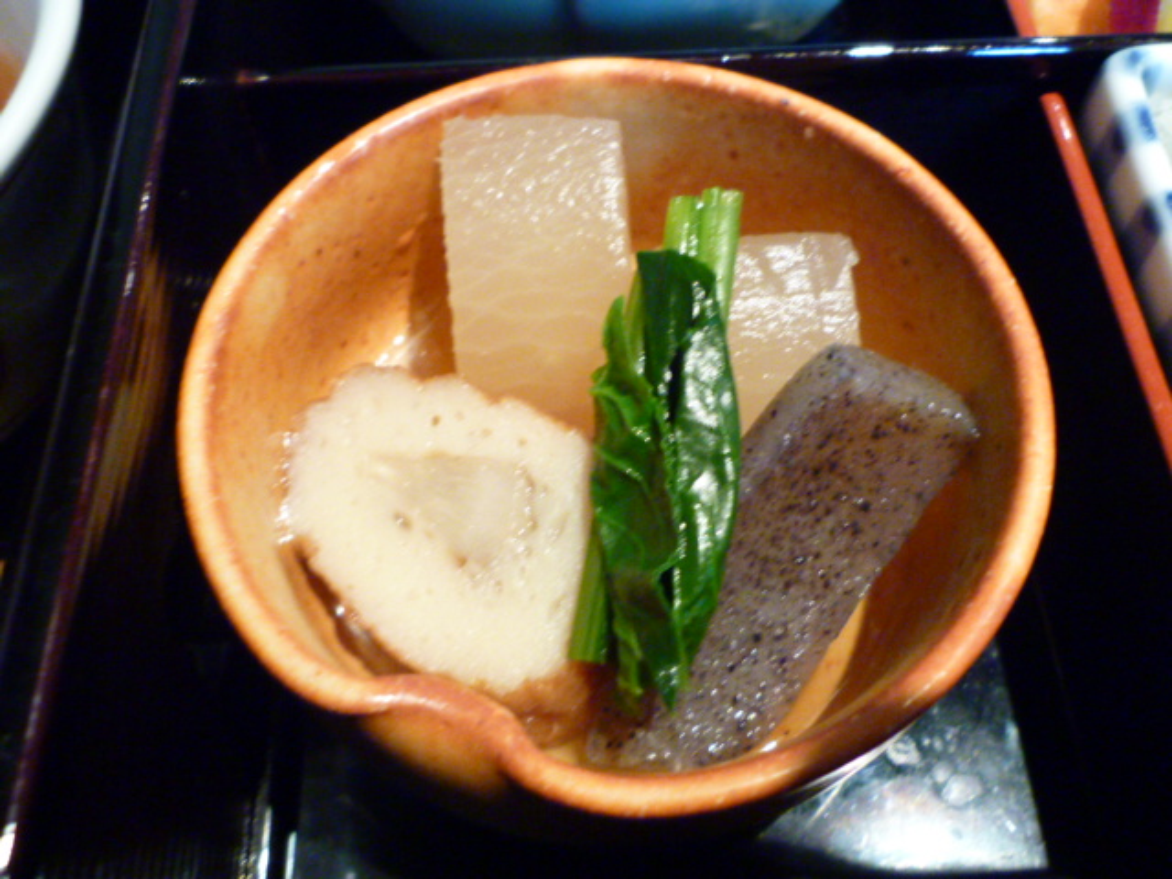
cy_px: 440
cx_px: 586
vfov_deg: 46.8
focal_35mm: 30
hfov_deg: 60.0
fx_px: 1016
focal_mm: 4.4
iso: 400
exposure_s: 1/15
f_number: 2.8
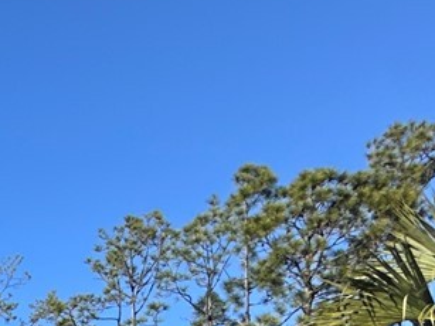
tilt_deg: +0.4
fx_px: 917
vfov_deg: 15.6
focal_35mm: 73
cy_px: 670
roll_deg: +0.9
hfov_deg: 19.2
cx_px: -374
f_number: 2.2
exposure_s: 1/1043
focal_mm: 2.22
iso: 40
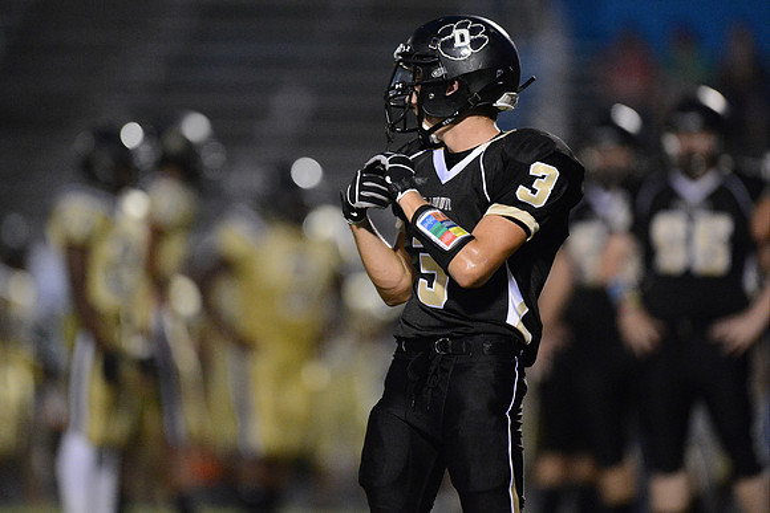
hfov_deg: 5.2
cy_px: 256
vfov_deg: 3.4
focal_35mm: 400
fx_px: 8557
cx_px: 385
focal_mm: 400
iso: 12800
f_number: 2.8
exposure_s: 1/800
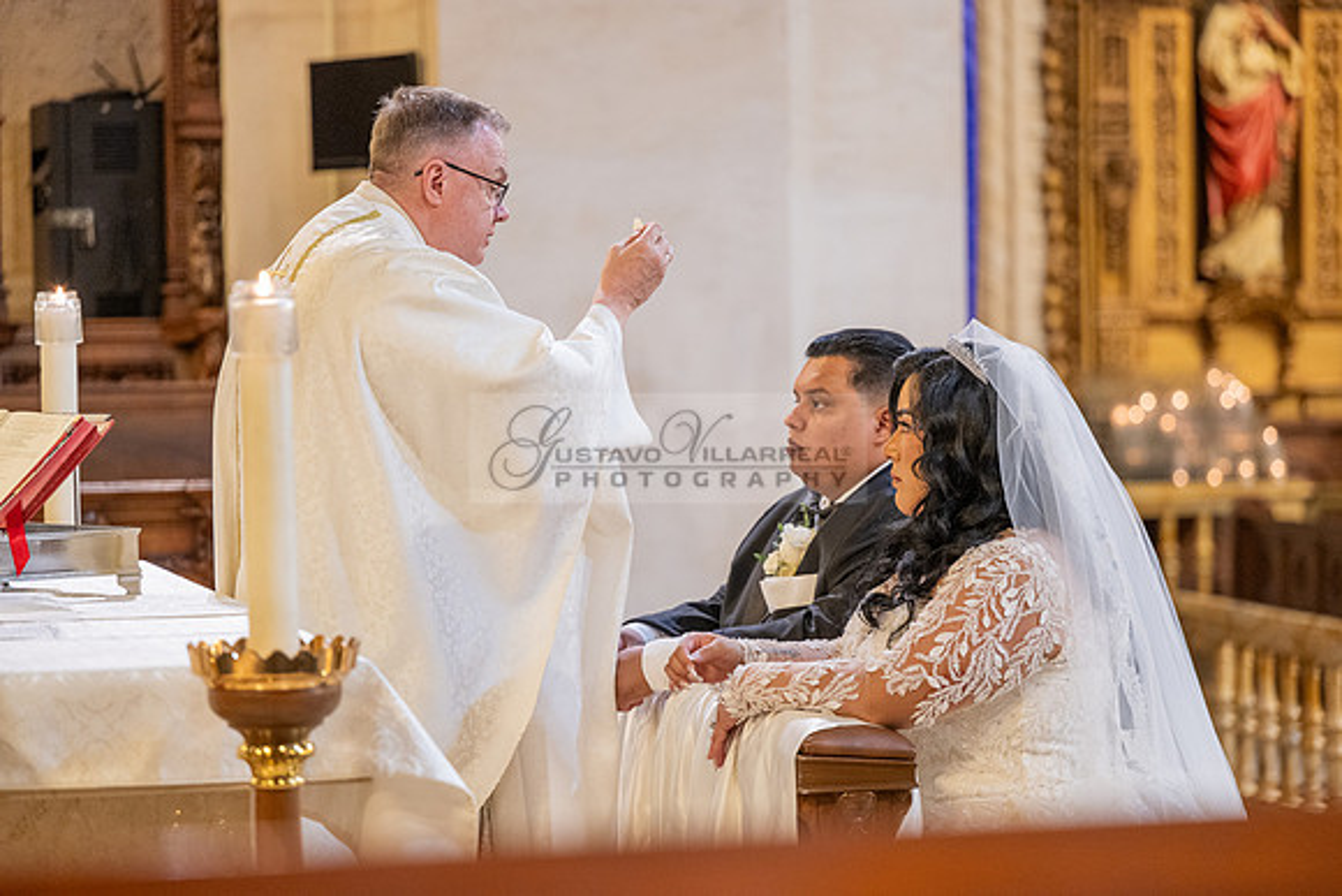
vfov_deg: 11.9
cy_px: 448
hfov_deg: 17.8
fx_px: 4288
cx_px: 671
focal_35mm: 115
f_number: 2.8
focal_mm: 115
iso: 2000
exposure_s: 1/100
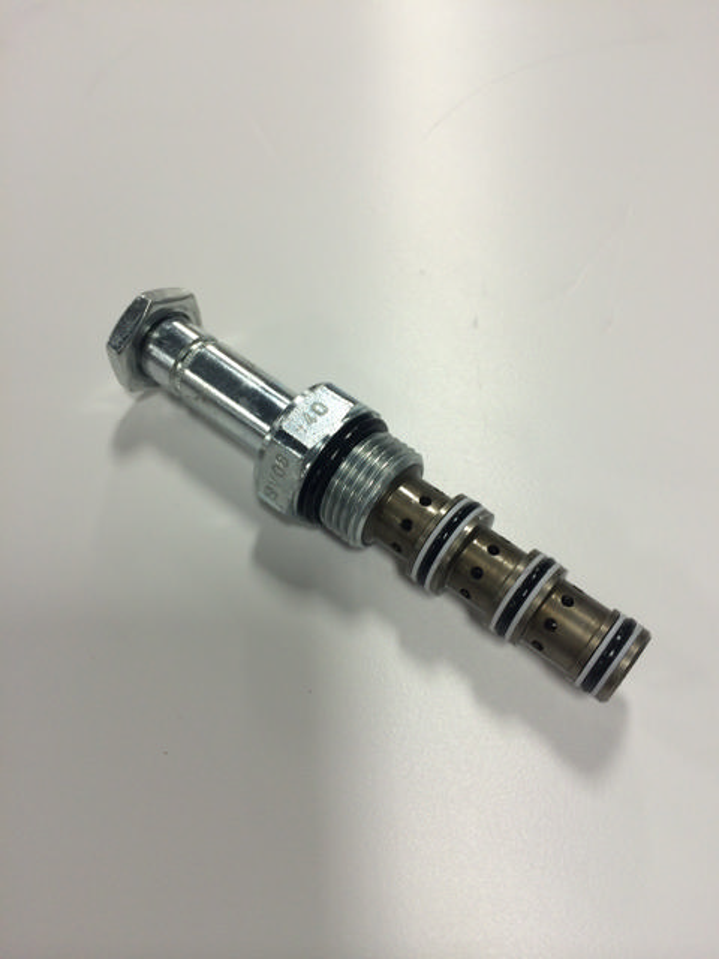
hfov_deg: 46.8
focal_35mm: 30
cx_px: 360
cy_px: 480
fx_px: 831
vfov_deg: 60.0
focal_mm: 4.12
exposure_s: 1/60
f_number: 2.2
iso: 50
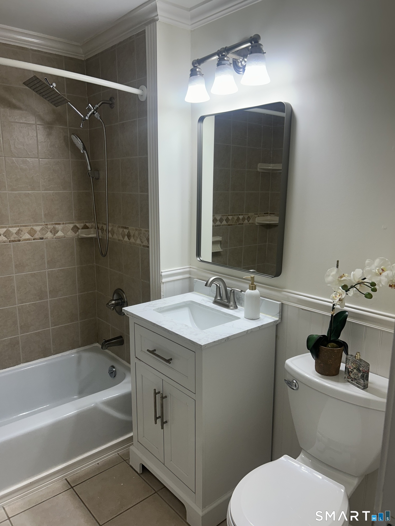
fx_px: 396
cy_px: 263
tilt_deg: -12.2
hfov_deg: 53.1
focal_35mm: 26
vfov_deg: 67.3
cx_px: 198
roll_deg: -0.4
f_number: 1.5
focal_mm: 5.7
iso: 32
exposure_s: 1/120
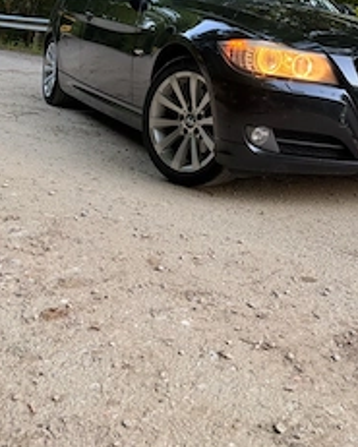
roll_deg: +0.7
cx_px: 265
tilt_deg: -1.4
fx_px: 582
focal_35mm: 44
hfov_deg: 33.5
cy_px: 81
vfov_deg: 40.1
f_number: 1.6
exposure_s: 1/60
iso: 400
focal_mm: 5.96
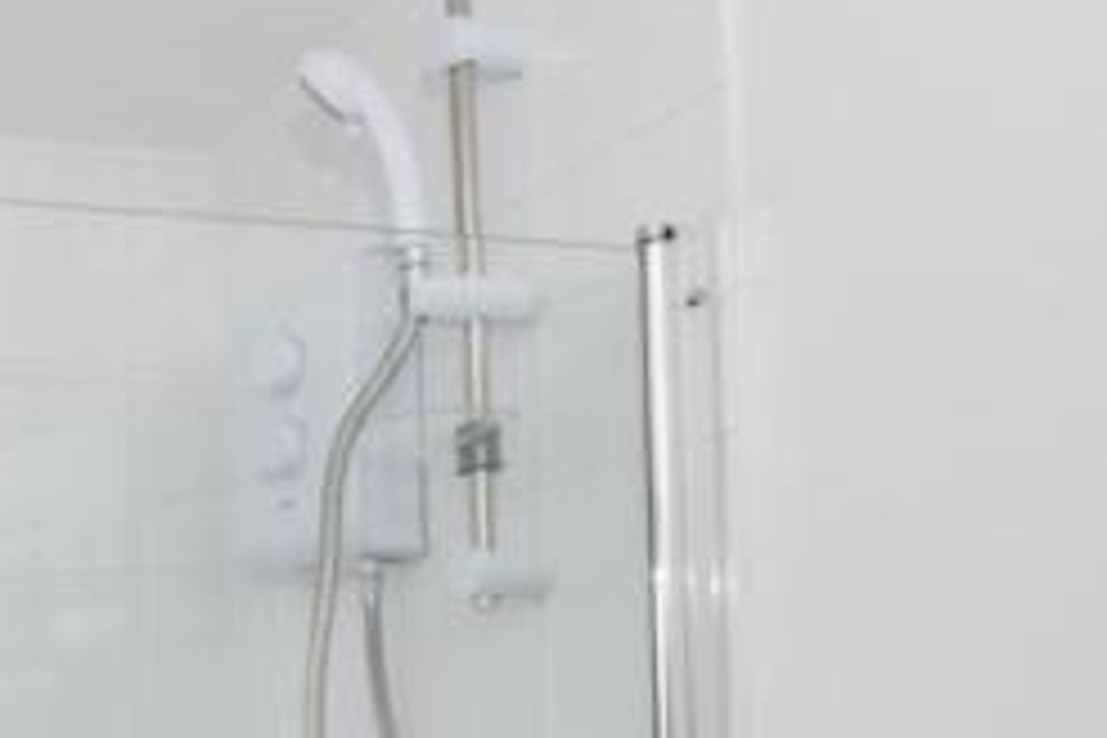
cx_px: -164
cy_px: 749
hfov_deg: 38.3
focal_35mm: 40
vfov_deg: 30.8
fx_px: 1230
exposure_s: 1/100
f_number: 5
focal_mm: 10
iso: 200
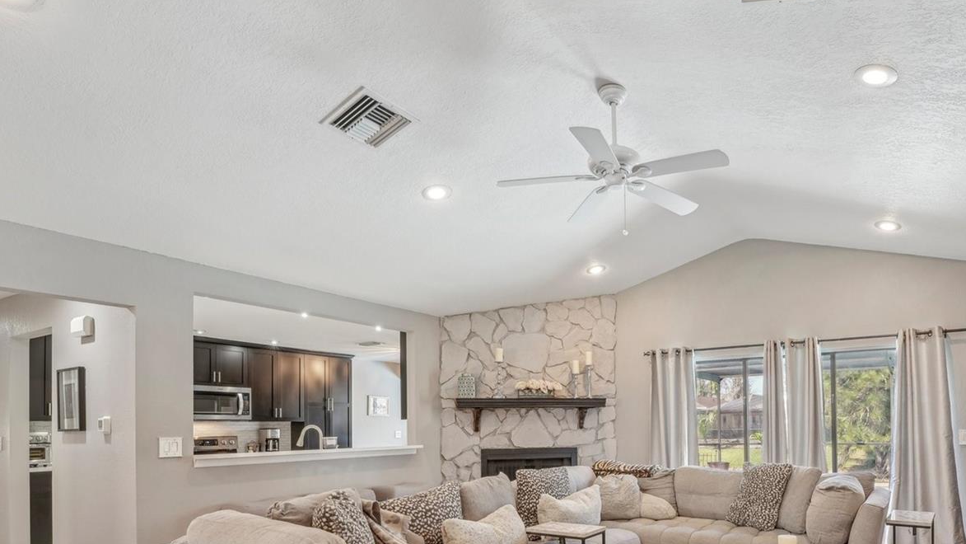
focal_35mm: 20
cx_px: 625
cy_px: 418
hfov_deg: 84.3
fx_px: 512
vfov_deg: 53.0
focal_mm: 14
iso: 200
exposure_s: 1/6
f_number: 8
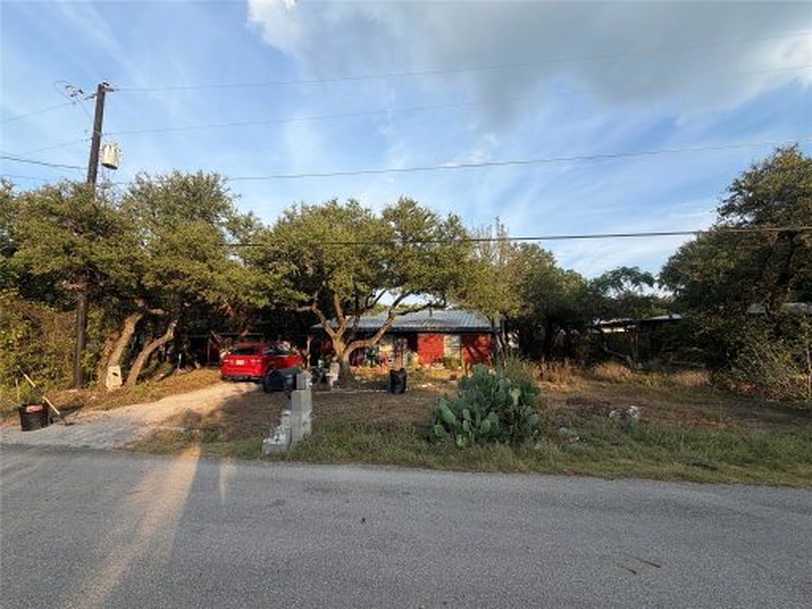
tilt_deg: +6.7
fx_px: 328
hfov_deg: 102.1
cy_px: 304
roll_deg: -0.7
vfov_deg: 85.7
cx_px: 406
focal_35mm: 14
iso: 40
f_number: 2.2
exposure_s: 1/631
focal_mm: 2.22
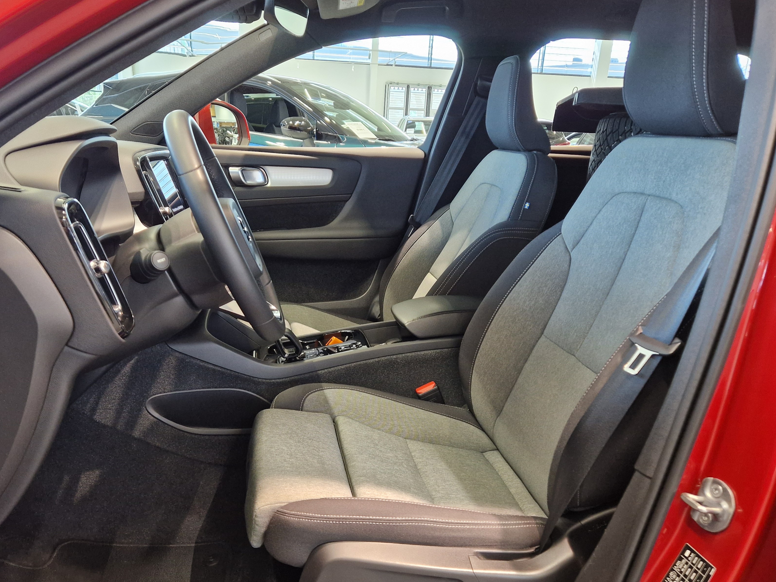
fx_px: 650
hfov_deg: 61.6
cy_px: 336
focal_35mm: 29
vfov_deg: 48.1
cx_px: 355
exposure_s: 1/100
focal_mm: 5.4
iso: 320
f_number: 1.8
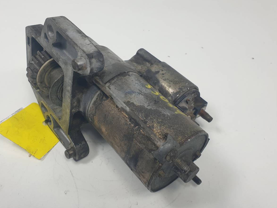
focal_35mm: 32
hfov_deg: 56.7
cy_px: 104
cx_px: 128
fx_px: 256
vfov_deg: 44.2
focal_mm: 4.3
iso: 50
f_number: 2.4
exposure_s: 1/231
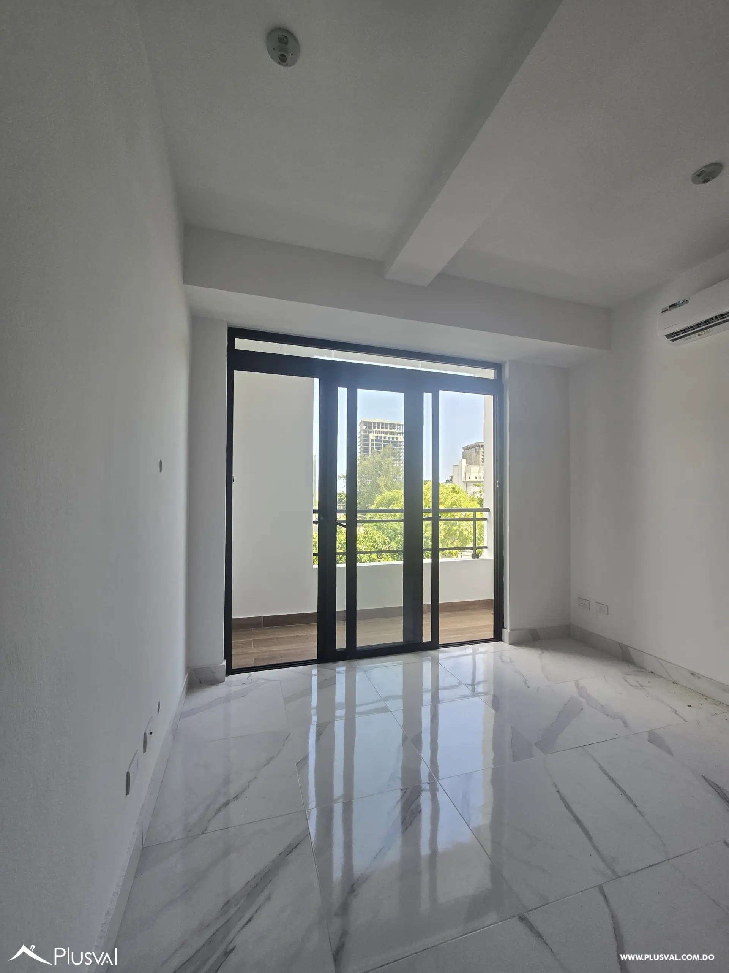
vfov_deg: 106.2
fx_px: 365
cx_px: 364
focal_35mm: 13
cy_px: 486
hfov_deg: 89.9
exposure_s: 1/286
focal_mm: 2.2
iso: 50
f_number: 2.2
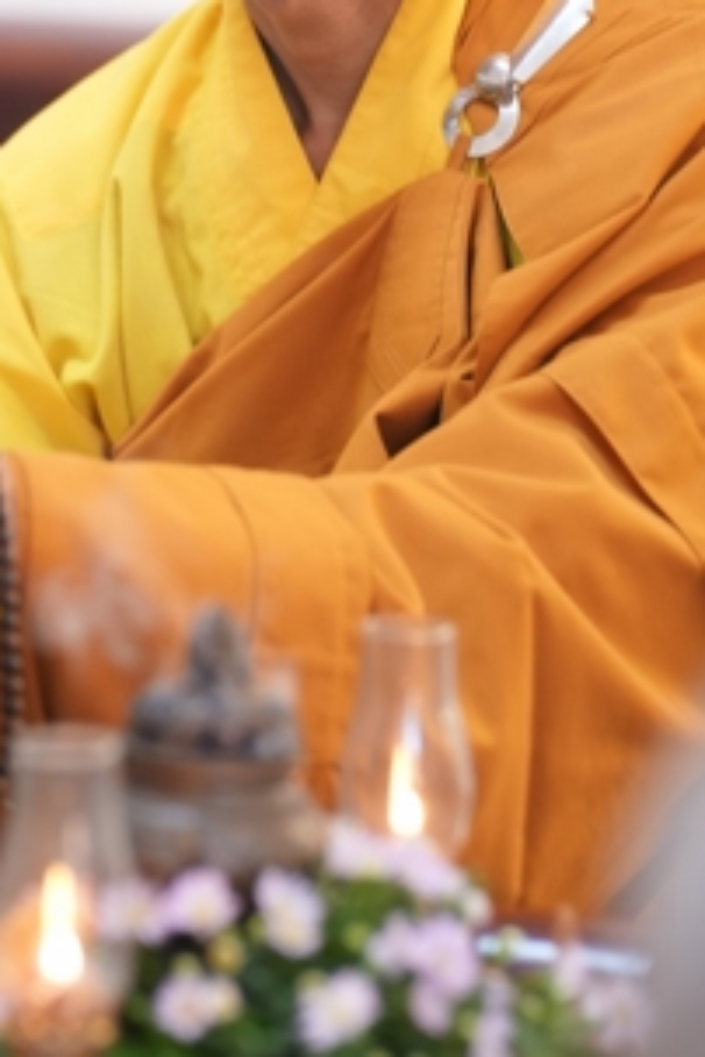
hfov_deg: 6.3
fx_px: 6374
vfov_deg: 9.5
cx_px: 180
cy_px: 286
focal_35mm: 217
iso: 1000
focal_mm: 101
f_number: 2.8
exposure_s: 1/100
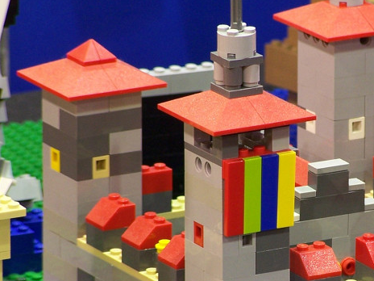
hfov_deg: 3.8
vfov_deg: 2.8
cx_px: 340
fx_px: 5672
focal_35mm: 525
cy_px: 196
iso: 80
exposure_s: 1/2
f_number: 3.3
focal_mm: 39.5
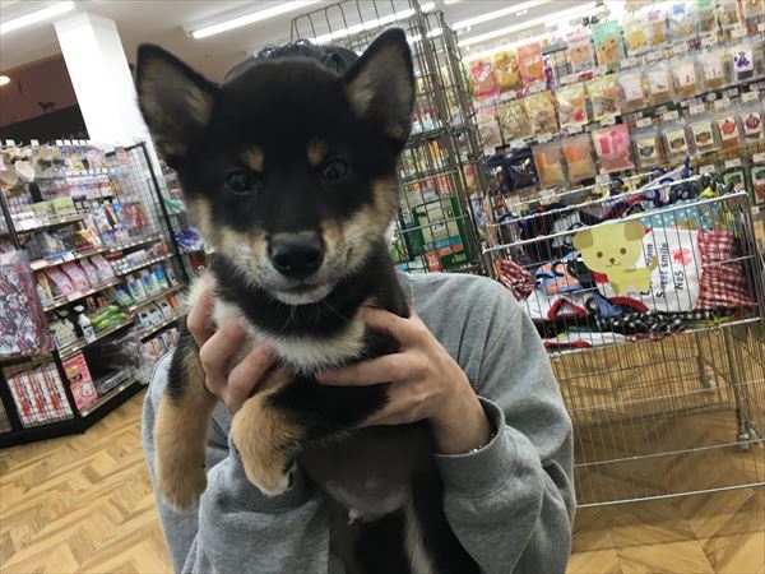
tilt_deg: -8.9
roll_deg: +15.4
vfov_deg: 48.2
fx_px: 641
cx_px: 382
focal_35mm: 29
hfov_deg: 61.7
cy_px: 287
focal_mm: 4.15
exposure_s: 1/30
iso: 50
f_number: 2.2
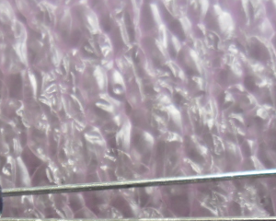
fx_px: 735
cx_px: -73
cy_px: 205
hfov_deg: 19.7
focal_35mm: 90
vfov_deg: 16.8
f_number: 3.5
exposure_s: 1/43
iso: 160
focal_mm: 4.9
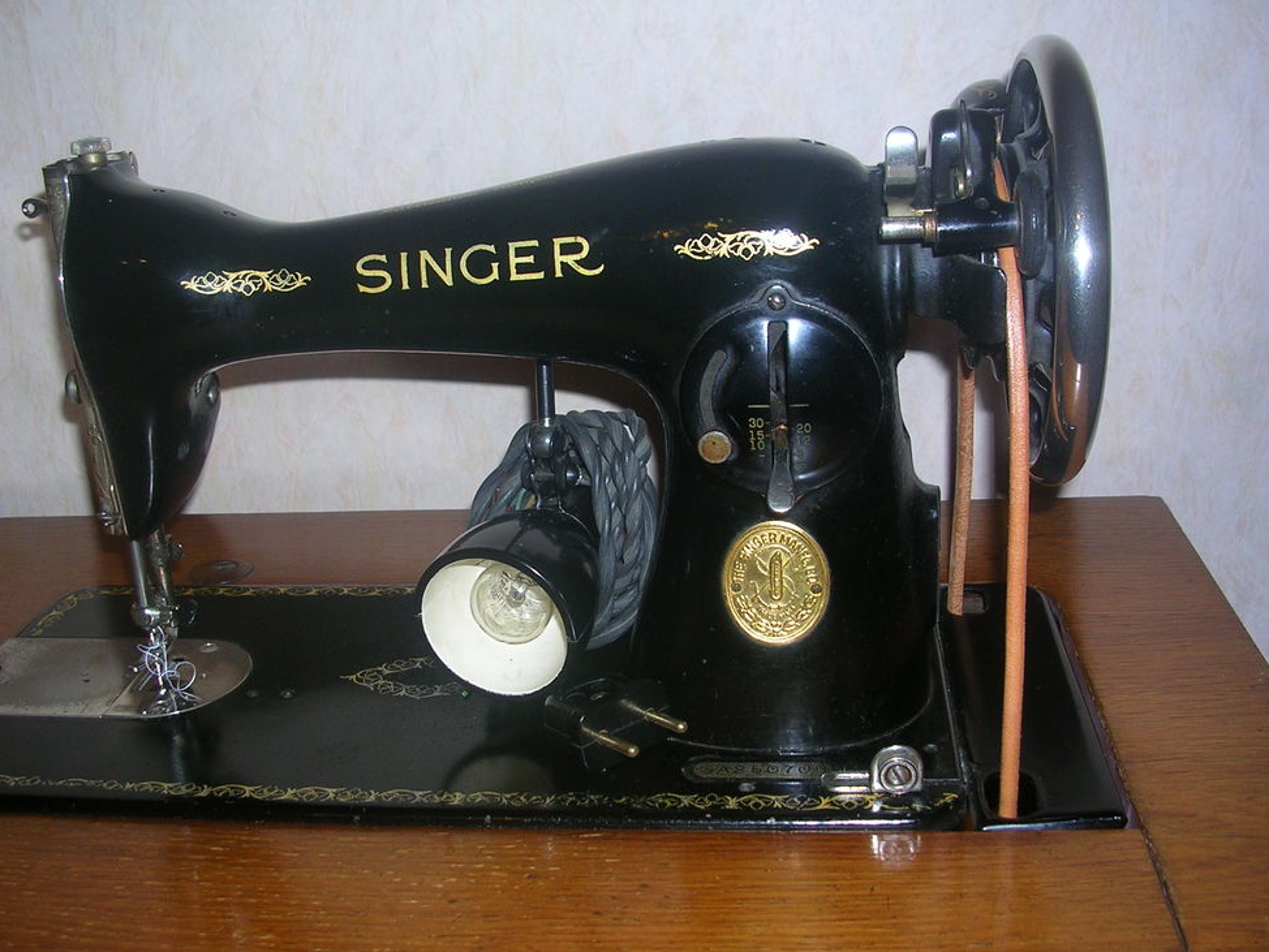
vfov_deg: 36.8
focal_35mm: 39
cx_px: 636
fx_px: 1430
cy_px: 486
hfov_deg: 47.9
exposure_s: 1/60.1
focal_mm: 5.8
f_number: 2.8
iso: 50
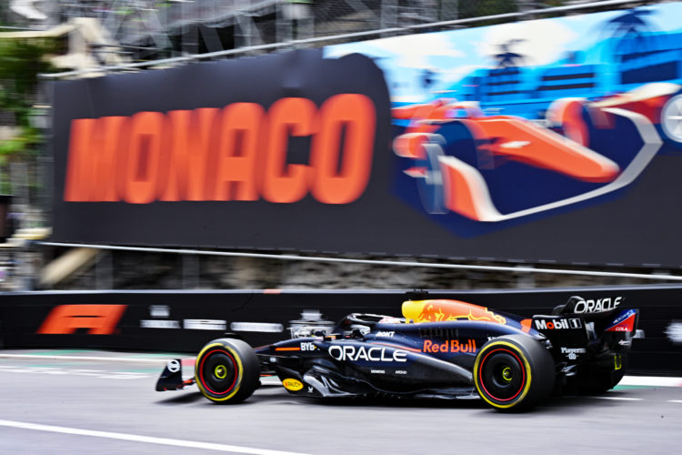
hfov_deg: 28.8
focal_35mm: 70
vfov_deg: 19.5
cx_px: 341
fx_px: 1326
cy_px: 228
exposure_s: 1/80
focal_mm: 70
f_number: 22
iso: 500
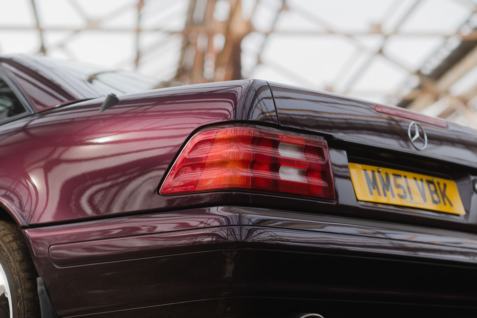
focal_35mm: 85
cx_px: 238
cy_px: 159
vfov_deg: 16.1
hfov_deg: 23.9
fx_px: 1126
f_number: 2.8
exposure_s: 1/320
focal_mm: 85
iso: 100
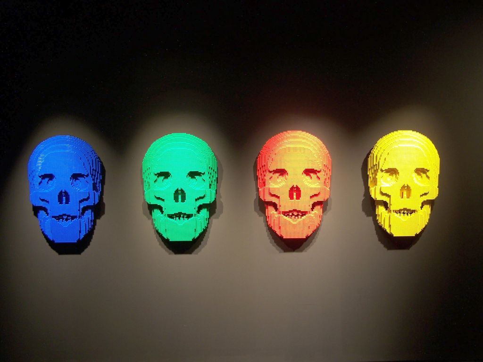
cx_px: 242
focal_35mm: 40
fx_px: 558
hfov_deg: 46.8
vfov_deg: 36.0
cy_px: 181
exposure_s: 1/2
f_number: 2.8
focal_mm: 6.7
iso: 80
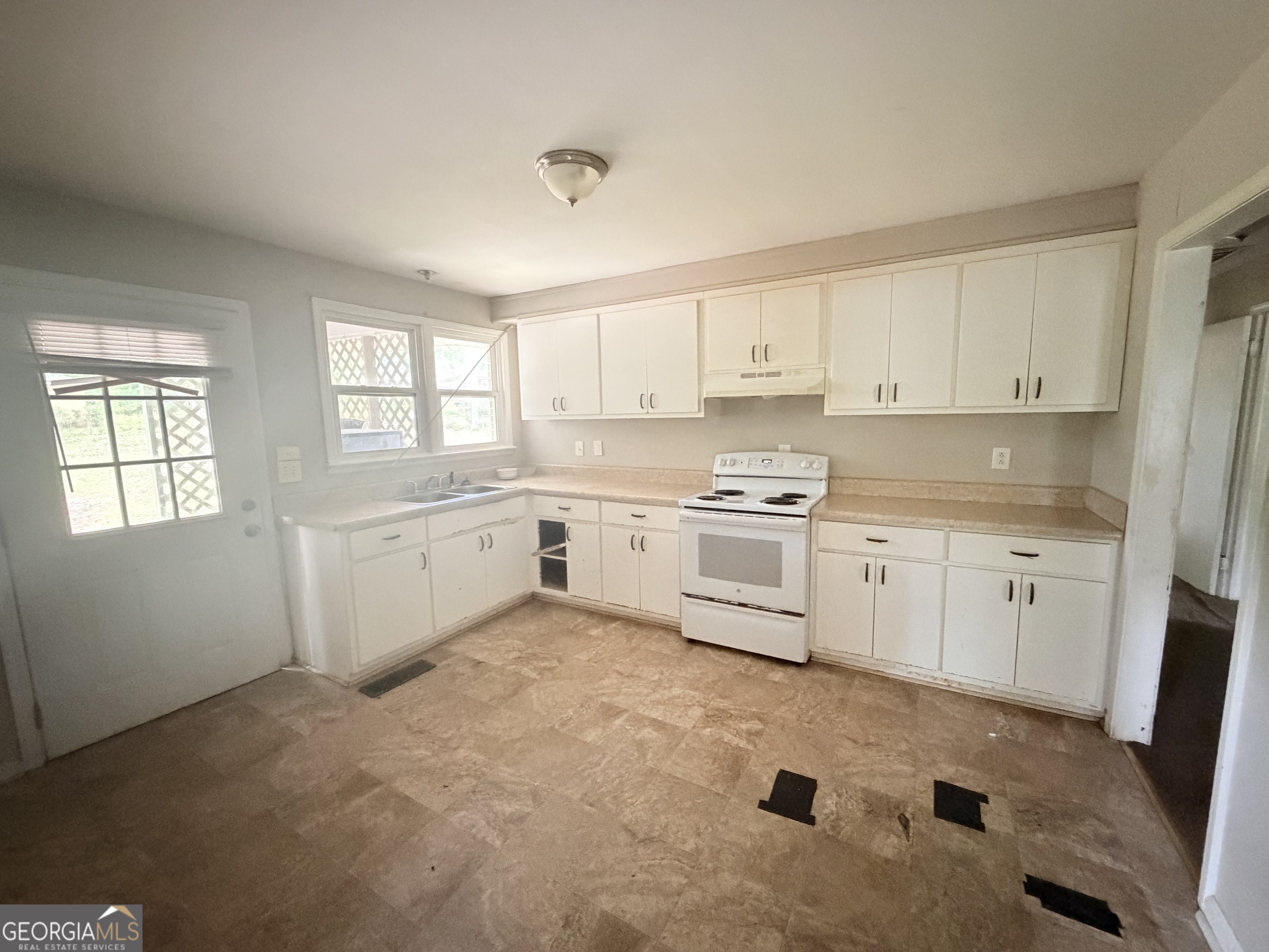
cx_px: 634
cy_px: 476
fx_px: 513
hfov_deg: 102.1
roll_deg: +1.2
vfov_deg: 85.7
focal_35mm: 14
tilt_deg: -8.7
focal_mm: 2.22
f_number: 2.2
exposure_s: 1/52
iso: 1250
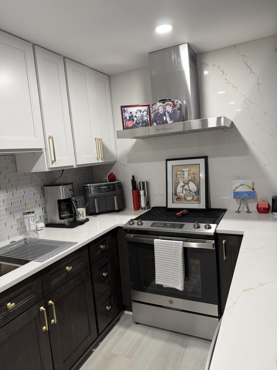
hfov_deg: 56.8
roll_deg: +5.4
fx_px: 256
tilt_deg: -5.0
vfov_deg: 71.6
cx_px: 138
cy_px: 185
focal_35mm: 24
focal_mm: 6.76
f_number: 1.78
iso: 125
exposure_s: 1/60
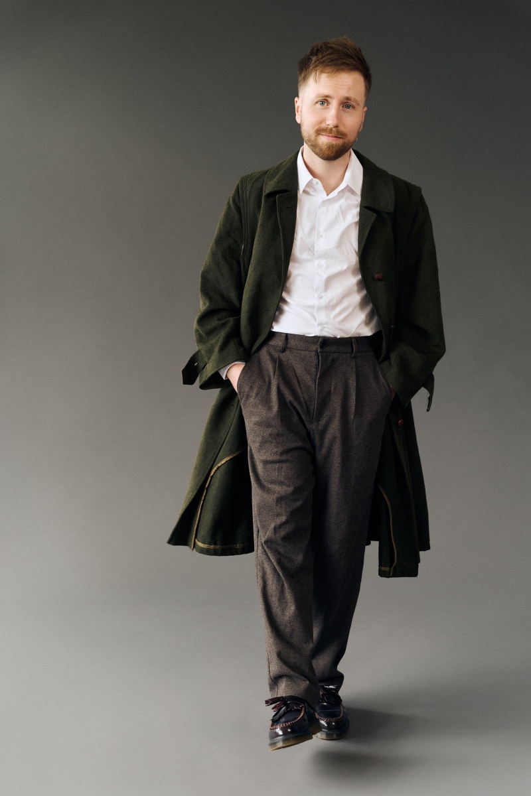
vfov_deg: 36.7
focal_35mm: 54
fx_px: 1199
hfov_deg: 25.0
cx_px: 266
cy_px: 398
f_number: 3.5
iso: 400
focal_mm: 54.2
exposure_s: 1/160
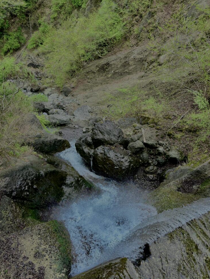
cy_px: 144
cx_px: 101
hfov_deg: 51.4
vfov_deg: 65.3
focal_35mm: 27
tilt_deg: -45.1
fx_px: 218
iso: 50
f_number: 1.6
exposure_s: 1/331
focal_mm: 5.96
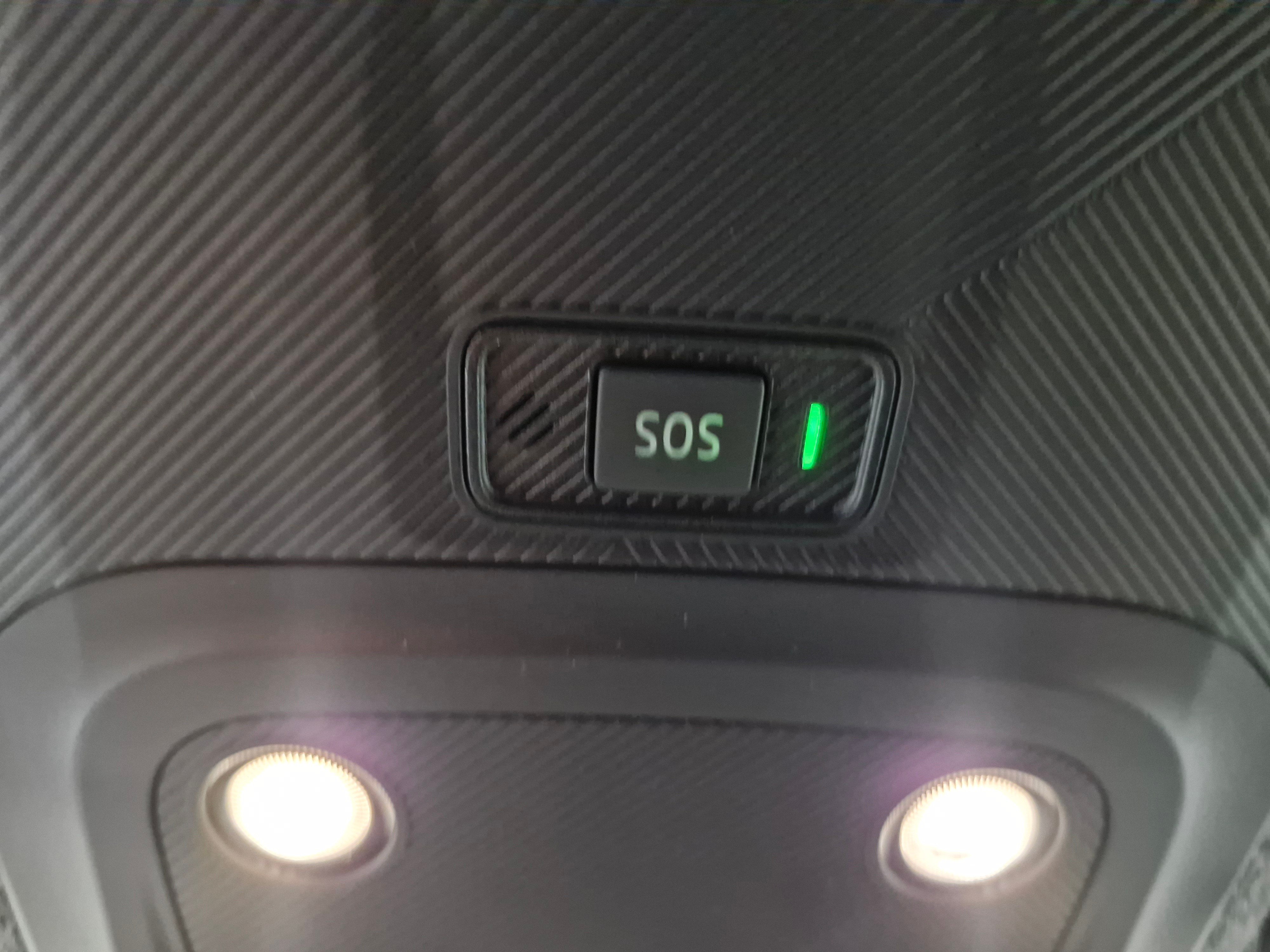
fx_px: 844
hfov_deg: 73.9
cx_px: 635
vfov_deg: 58.9
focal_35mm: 23
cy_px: 476
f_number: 1.8
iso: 1250
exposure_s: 1/25
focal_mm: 5.54
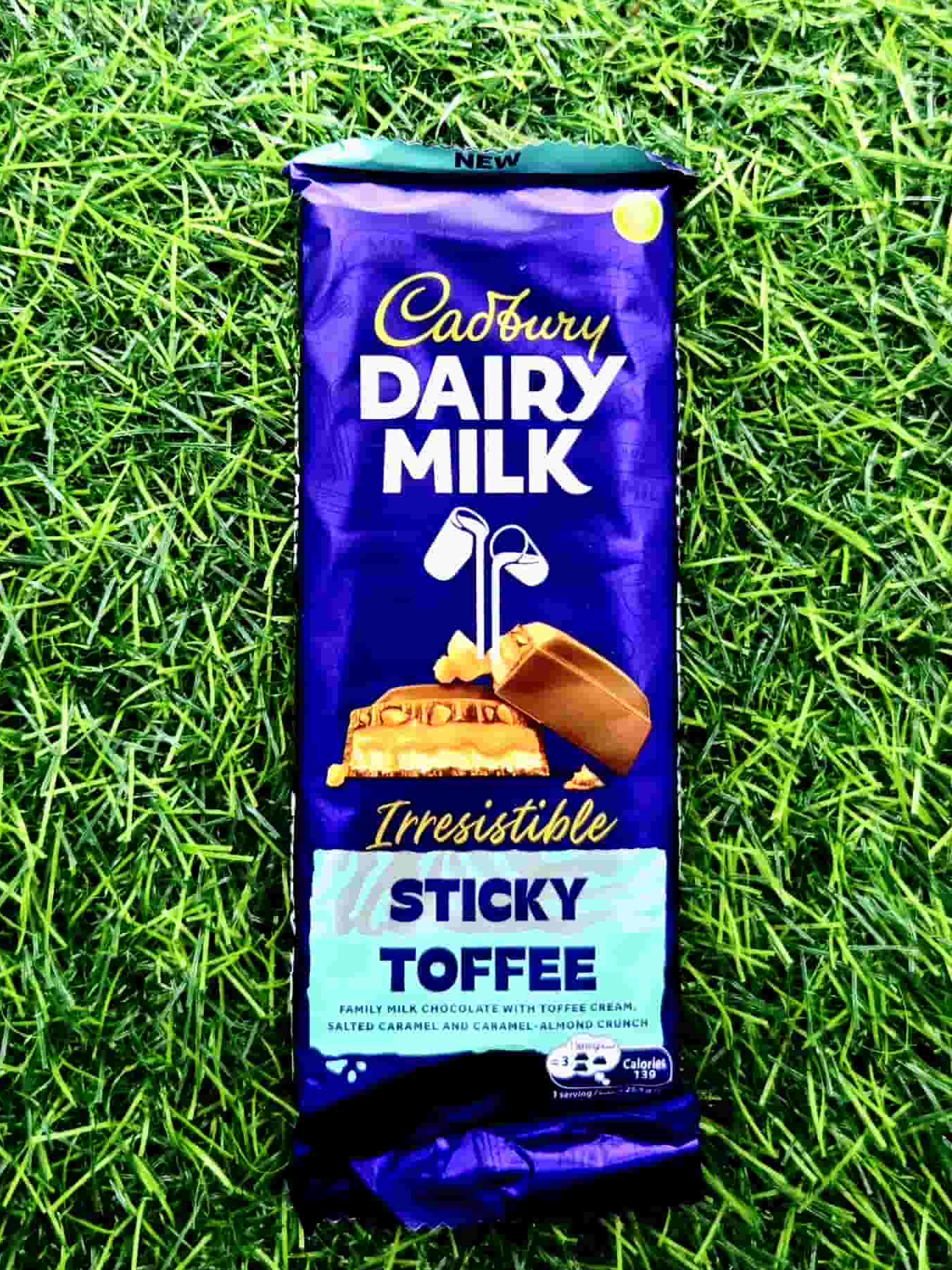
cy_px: 635
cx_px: 489
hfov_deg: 56.8
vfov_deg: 71.6
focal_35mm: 24
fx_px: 880
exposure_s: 1/182
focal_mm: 5.4
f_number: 1.8
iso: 80
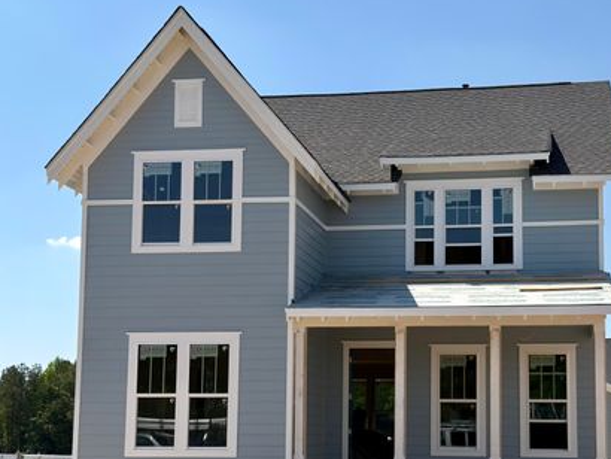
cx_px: 359
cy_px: 260
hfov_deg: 38.1
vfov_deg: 29.1
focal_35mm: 50
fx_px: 883
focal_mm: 6.76
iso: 64
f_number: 1.78
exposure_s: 1/5988
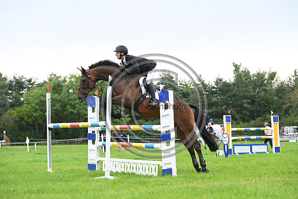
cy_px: 100
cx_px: 149
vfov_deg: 9.8
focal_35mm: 140
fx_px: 1159
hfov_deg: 14.7
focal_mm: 140
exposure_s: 1/1250
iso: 1800
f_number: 5.6
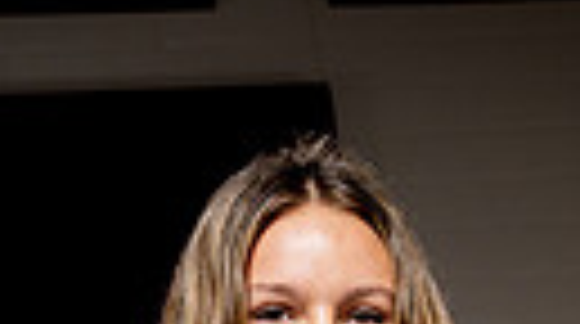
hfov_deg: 16.3
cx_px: 373
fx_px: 2026
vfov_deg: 8.1
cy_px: 886
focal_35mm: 132
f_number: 5.6
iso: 320
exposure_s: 1/250
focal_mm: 36
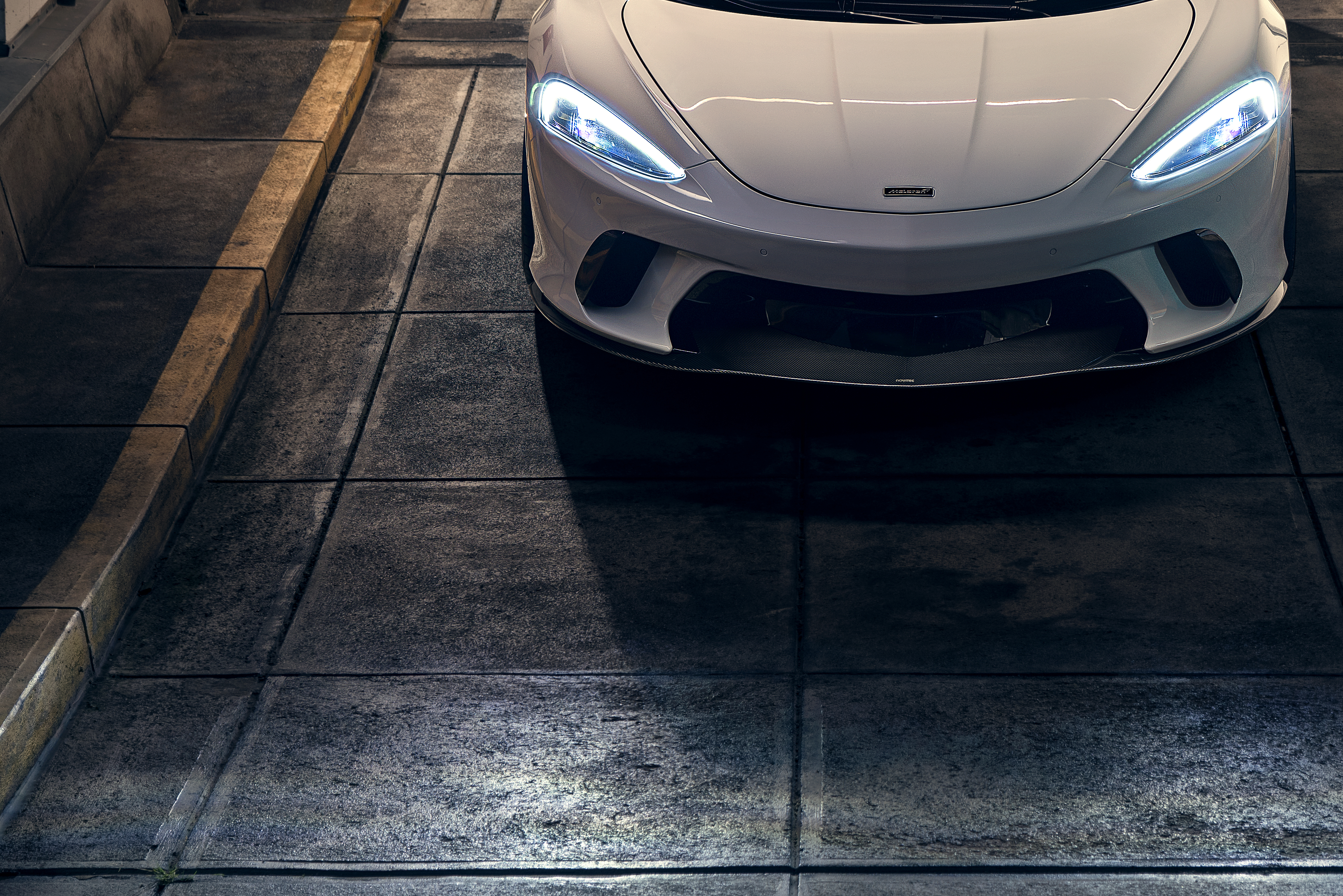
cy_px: -1
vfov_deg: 13.4
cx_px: 908
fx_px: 3768
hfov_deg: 20.1
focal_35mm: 101
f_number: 6.3
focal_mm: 50
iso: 200
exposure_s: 1.6
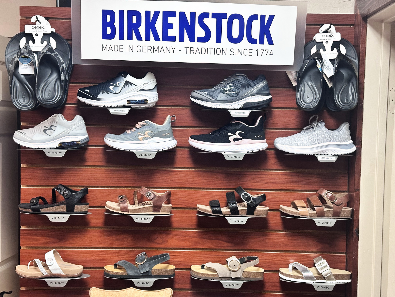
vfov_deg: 30.3
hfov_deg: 39.7
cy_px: 148
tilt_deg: -2.5
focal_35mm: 48
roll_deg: -1.3
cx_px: 198
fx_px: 548
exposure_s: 1/60
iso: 250
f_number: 1.78
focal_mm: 6.86
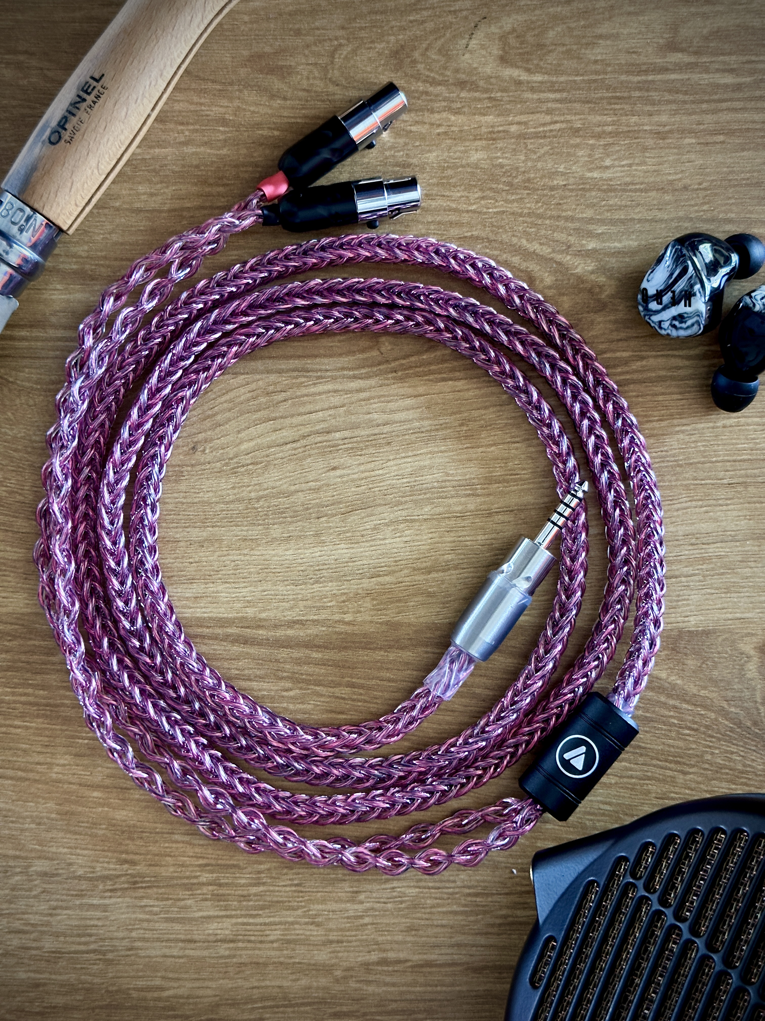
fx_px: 1414
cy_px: 510
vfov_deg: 39.7
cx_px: 382
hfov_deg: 30.3
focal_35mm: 48
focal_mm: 6.86
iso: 320
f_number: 1.78
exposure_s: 1/40
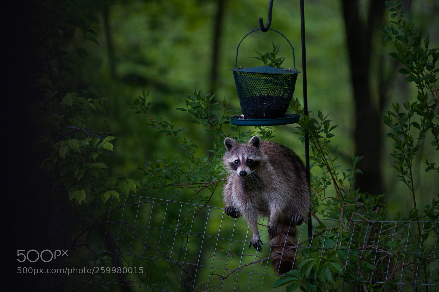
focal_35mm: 300
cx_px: 220
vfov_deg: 4.6
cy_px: 146
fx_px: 3654
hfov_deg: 6.9
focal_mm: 200
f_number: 3.2
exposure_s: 1/250
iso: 400
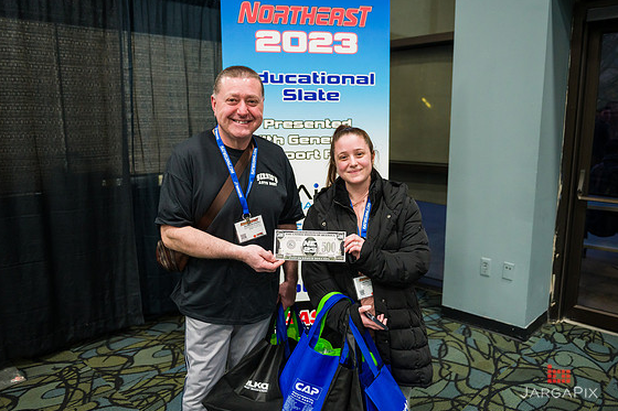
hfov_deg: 63.7
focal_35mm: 29
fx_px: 498
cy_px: 209
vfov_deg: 44.9
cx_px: 306
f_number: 3.5
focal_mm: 28
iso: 3200
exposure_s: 1/100
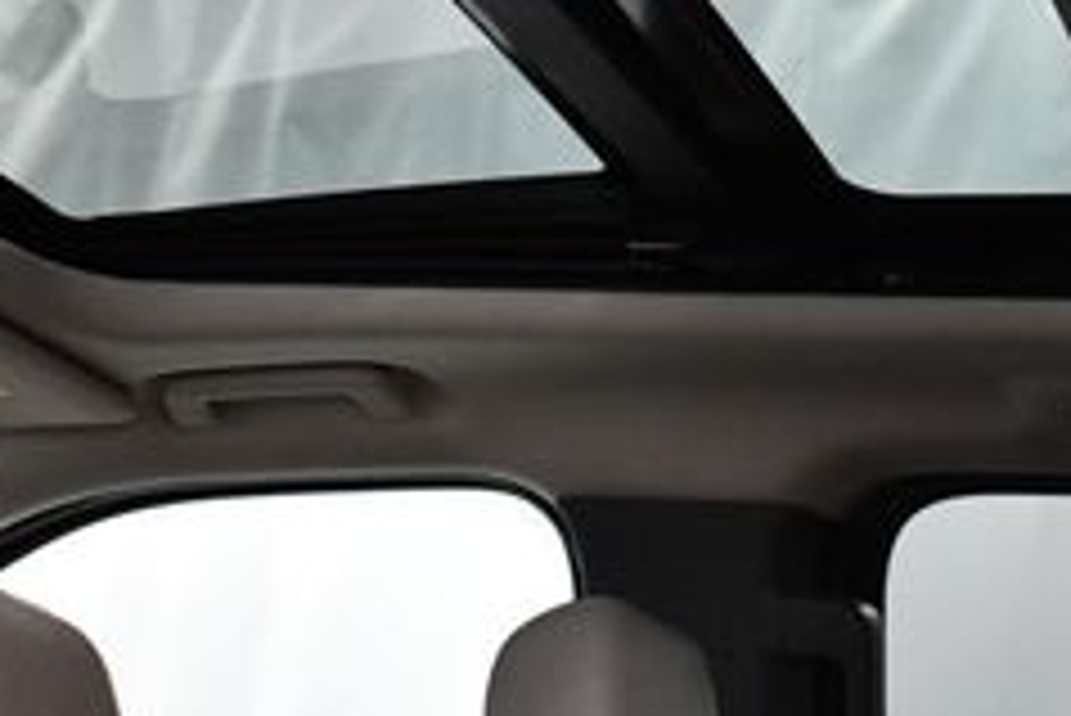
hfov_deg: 21.0
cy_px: 50
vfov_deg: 14.0
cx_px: 698
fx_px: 2887
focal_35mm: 97
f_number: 3.5
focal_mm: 18
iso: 1600
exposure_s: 1/125
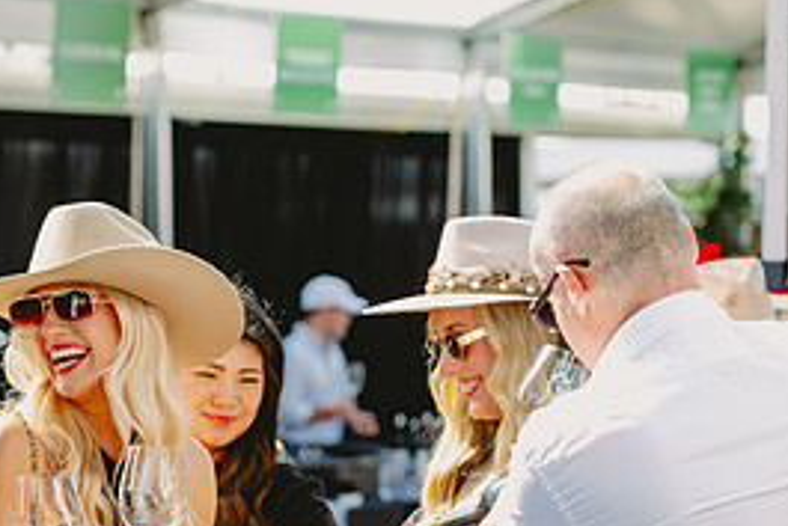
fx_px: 4314
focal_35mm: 197
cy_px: 563
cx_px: 149
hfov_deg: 10.4
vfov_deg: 6.9
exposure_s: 1/1000
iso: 640
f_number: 4.5
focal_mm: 90
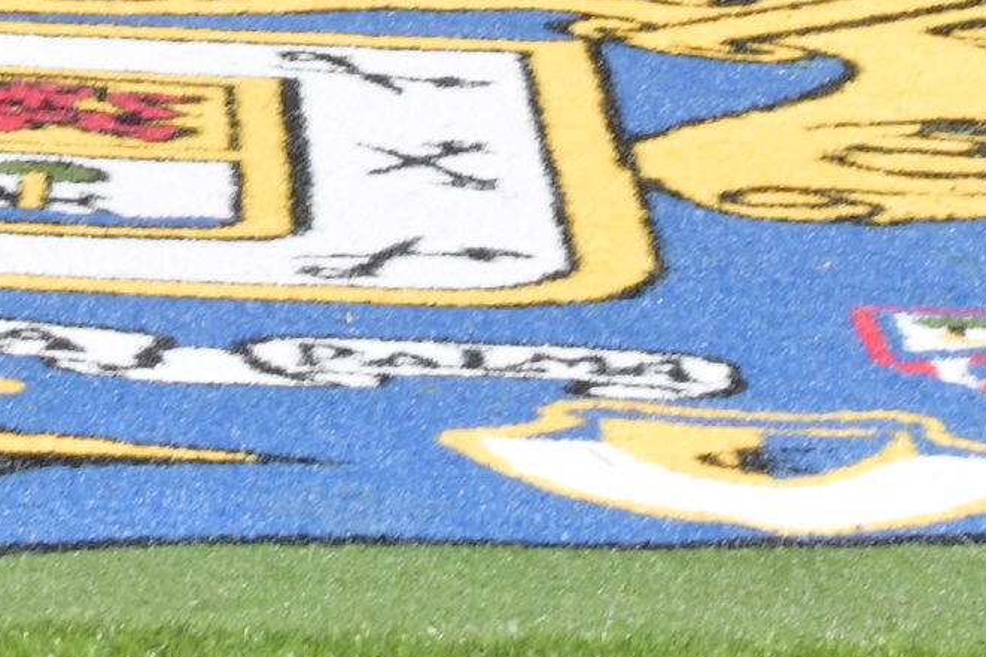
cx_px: -57
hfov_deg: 5.1
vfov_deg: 3.3
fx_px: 11116
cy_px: -1086
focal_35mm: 406
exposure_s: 1/250
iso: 800
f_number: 22
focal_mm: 70
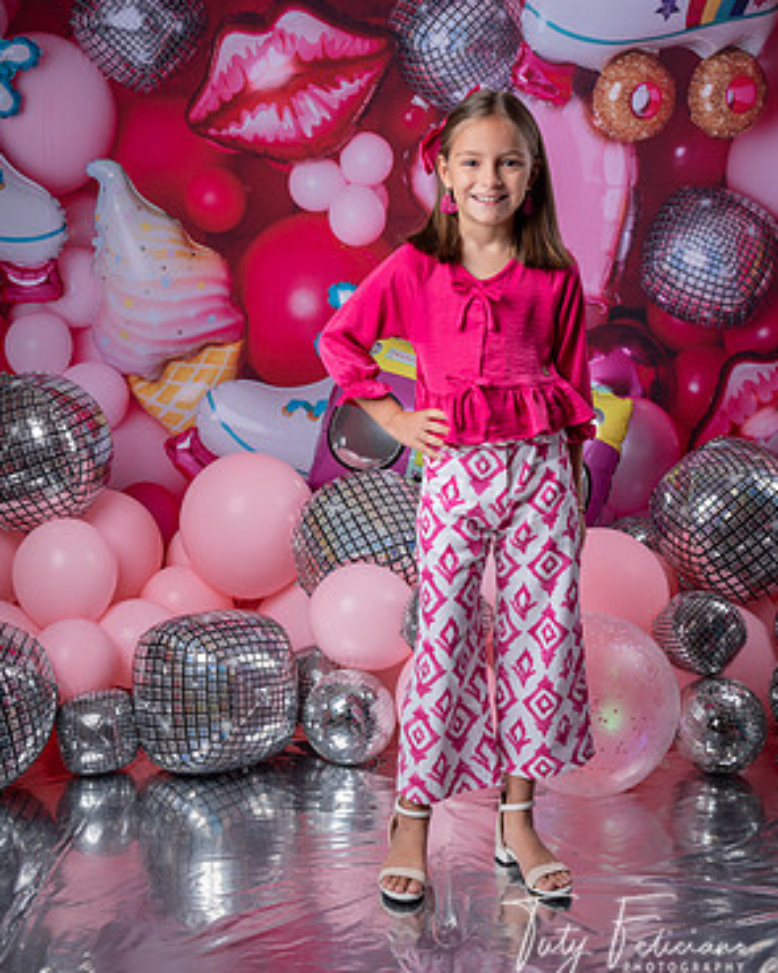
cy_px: 435
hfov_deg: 27.6
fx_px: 1584
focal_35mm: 55
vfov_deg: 34.1
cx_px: 390
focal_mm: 48
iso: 100
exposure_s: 1/160
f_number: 5.6
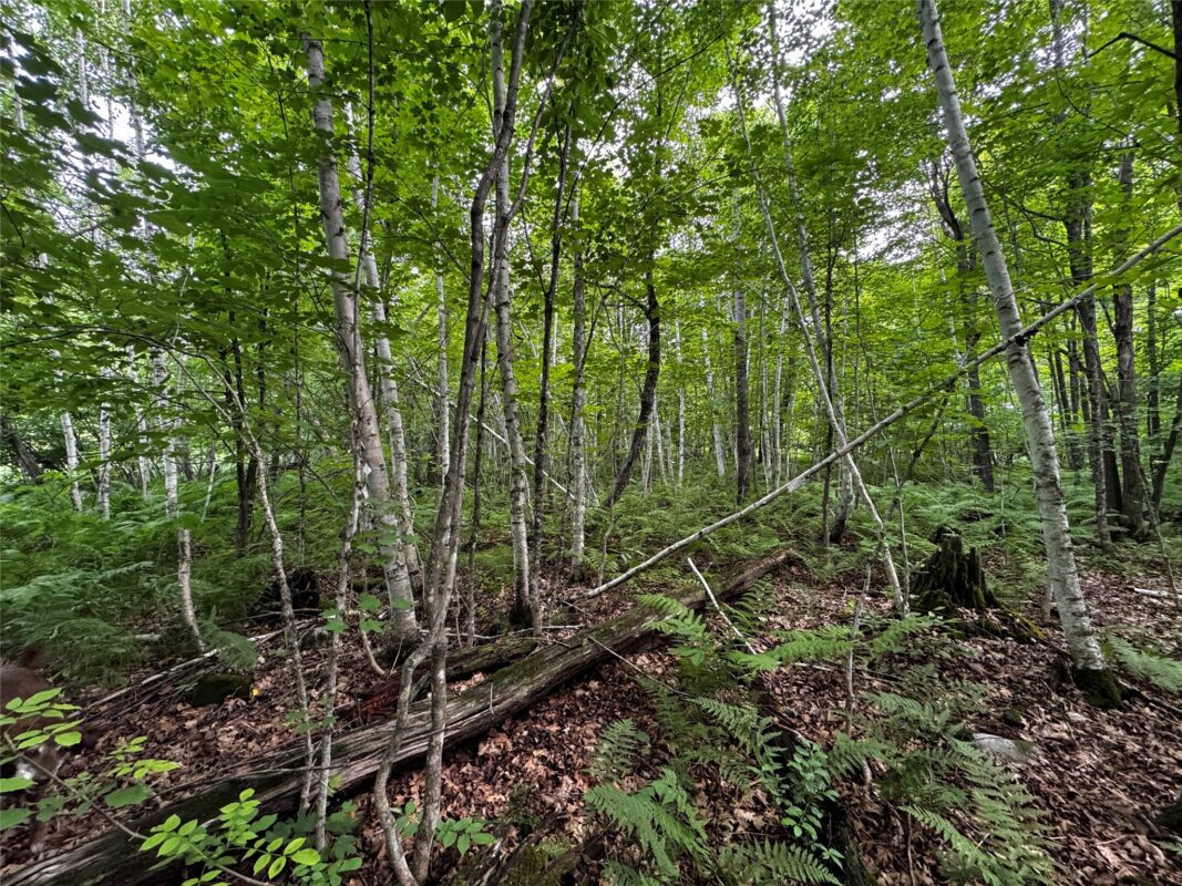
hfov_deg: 102.1
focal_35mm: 14
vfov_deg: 85.7
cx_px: 591
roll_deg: -2.4
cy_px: 443
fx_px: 478
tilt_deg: +1.2
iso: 250
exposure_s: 1/99
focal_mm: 2.22
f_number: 2.2
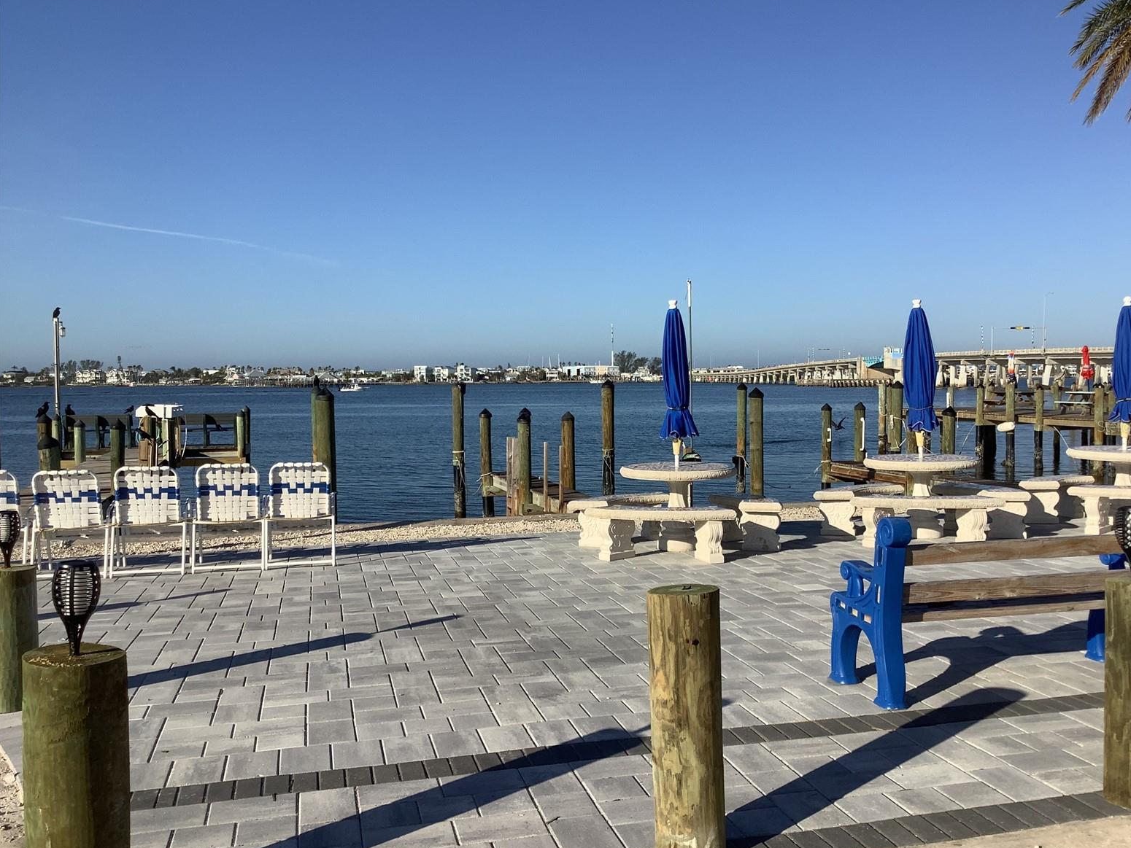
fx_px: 1046
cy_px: 426
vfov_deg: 44.2
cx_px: 582
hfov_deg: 56.8
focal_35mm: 32
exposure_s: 1/1942
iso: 25
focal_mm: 3.3
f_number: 2.4
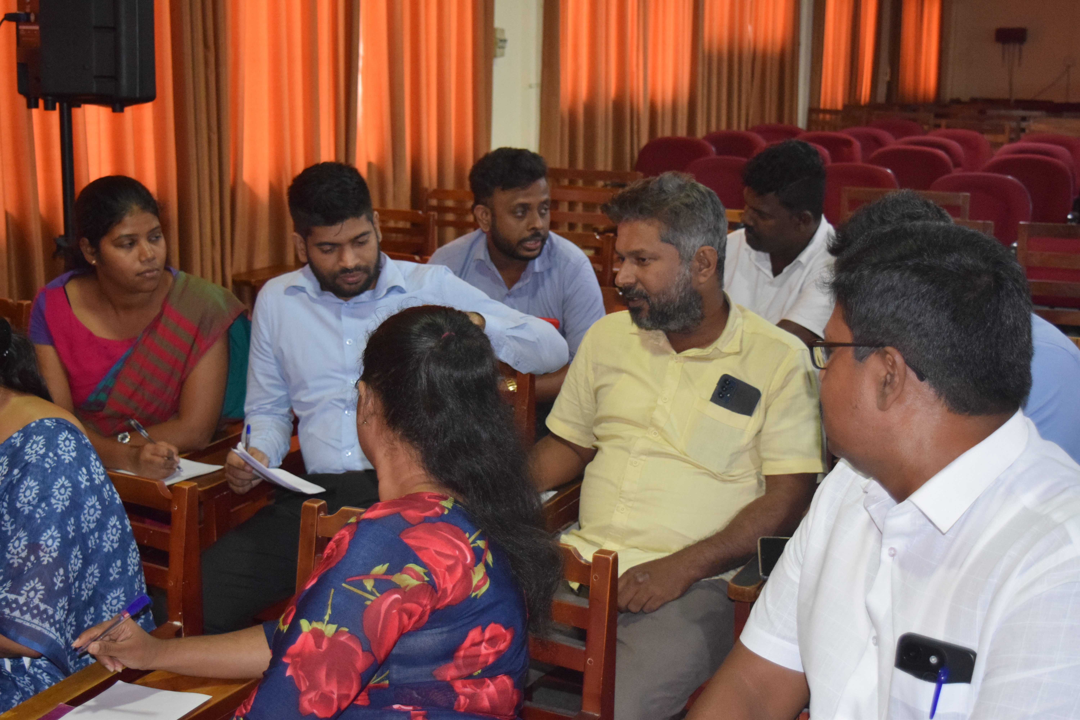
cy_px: 360
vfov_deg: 26.5
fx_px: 1530
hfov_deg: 38.9
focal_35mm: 51
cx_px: 540
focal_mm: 34
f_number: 4.5
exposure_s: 1/60
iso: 3200
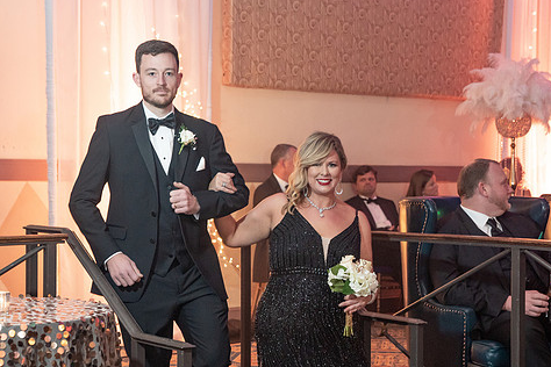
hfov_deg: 28.1
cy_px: 215
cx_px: 277
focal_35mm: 72
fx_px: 1102
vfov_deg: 18.9
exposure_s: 1/100
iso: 4000
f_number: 4
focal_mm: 53
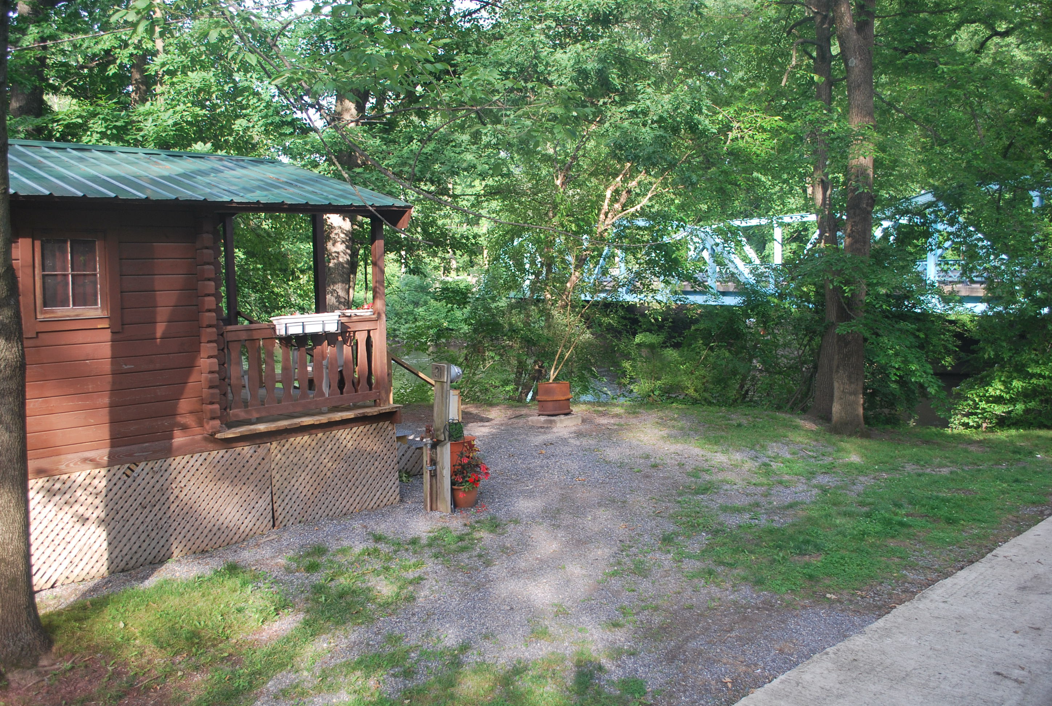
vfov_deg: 43.8
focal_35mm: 30
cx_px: 526
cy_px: 353
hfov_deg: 61.8
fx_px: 878
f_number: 4
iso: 200
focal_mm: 20
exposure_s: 1/60
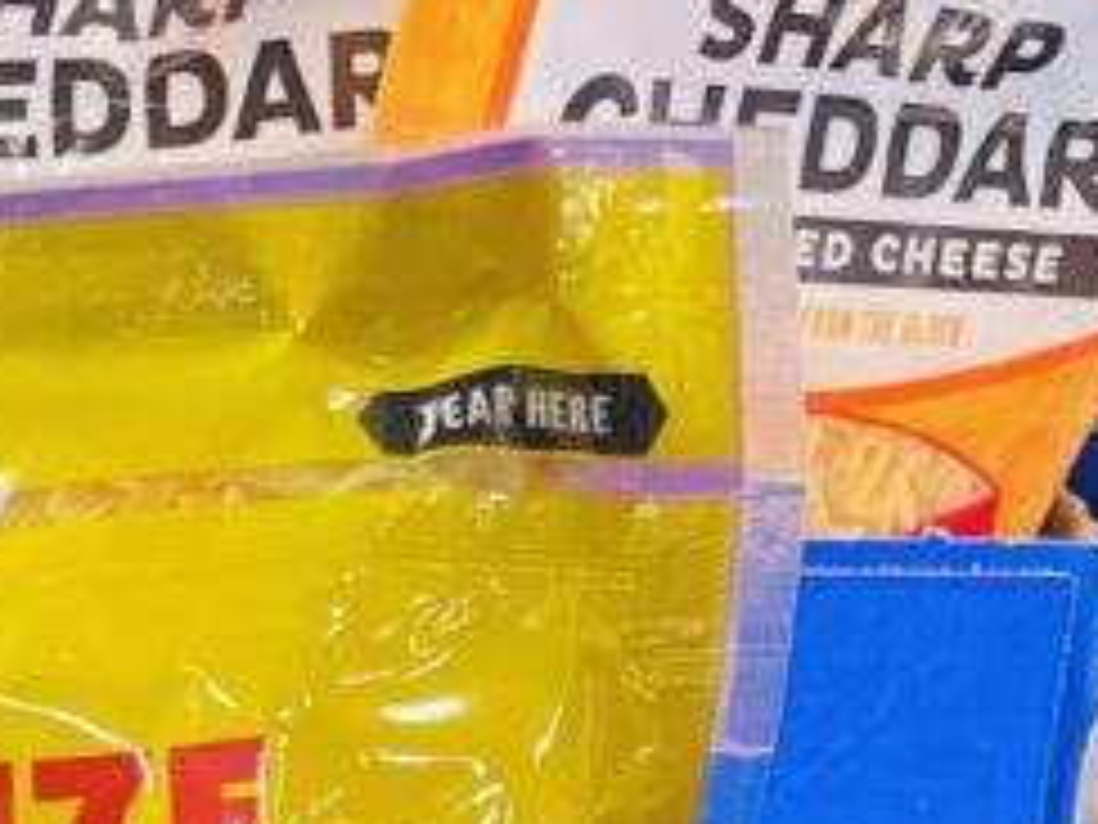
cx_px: -536
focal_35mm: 109
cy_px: 2112
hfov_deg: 16.5
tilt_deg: -21.5
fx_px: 3457
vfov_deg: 11.0
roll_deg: +1.4
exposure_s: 1/87
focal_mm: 4.2
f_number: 1.6
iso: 125
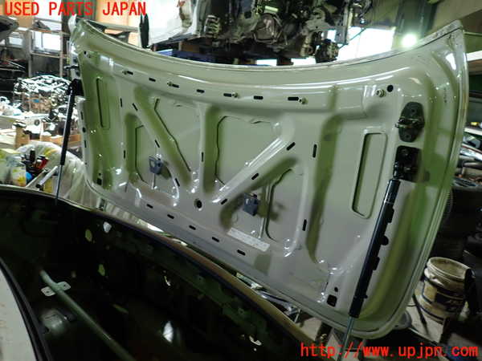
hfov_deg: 69.4
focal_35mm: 25
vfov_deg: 54.9
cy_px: 180
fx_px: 348
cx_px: 241
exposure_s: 1/50
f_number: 2
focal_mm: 4.5
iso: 200
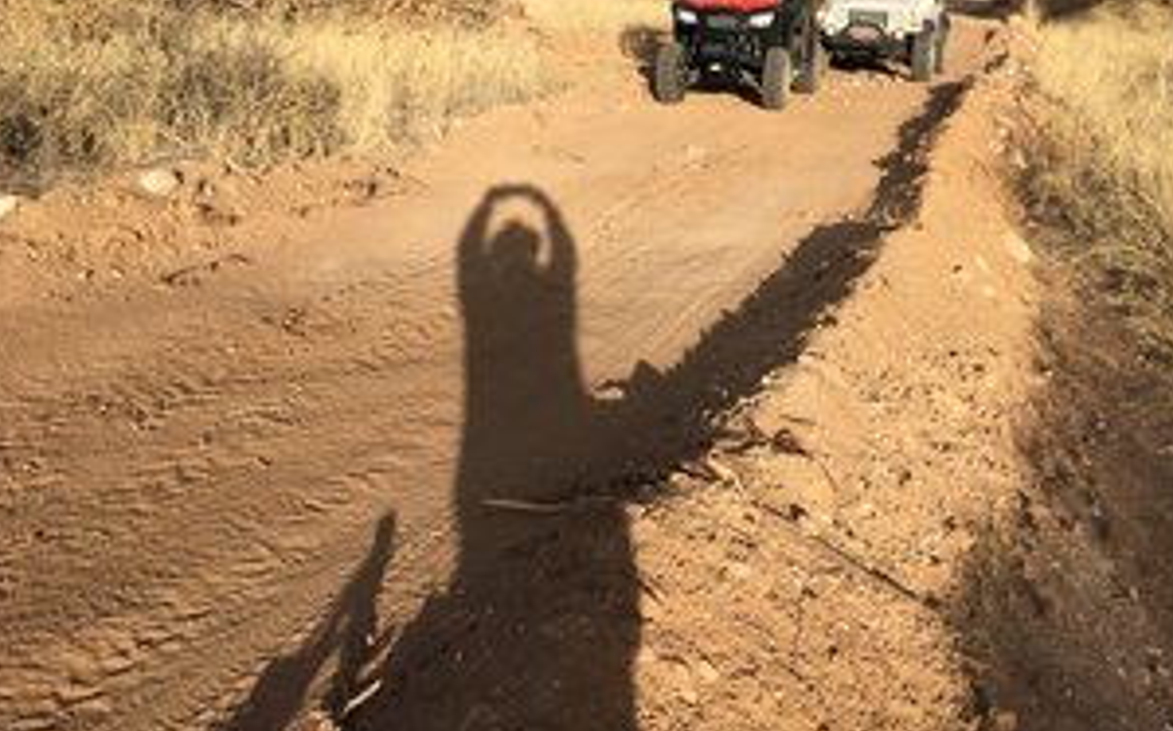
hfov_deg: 47.7
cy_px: 199
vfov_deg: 30.8
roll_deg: -2.2
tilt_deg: -12.1
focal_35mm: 41
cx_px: 747
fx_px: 1310
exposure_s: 1/1451
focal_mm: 4.15
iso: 25
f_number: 2.2
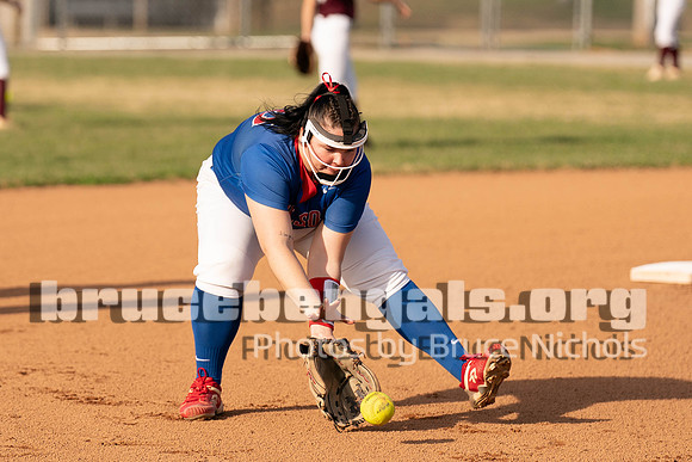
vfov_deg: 4.9
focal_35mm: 283
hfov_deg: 7.3
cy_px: 153
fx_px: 5439
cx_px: 323
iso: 125
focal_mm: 151
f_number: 2.8
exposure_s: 1/2000
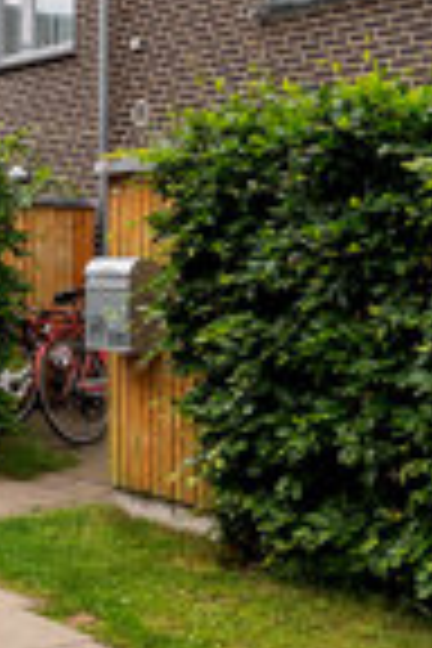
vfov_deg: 26.8
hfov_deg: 18.2
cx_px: 238
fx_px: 1350
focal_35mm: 75
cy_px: 220
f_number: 8
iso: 250
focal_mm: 12
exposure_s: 1/160
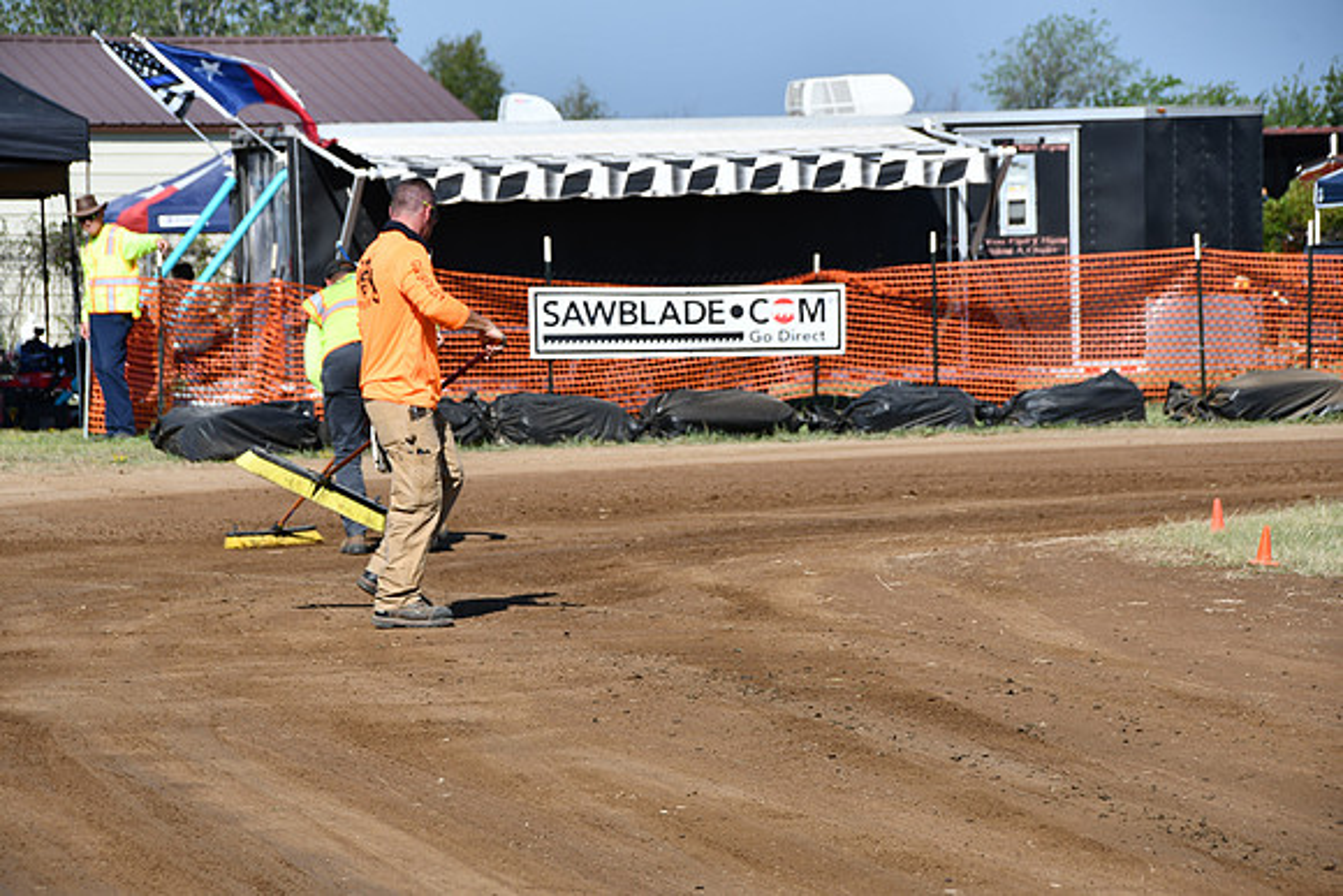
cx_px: 672
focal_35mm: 195
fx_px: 7276
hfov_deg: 10.5
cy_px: 448
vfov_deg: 7.0
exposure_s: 1/250
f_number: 8
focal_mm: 130
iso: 100
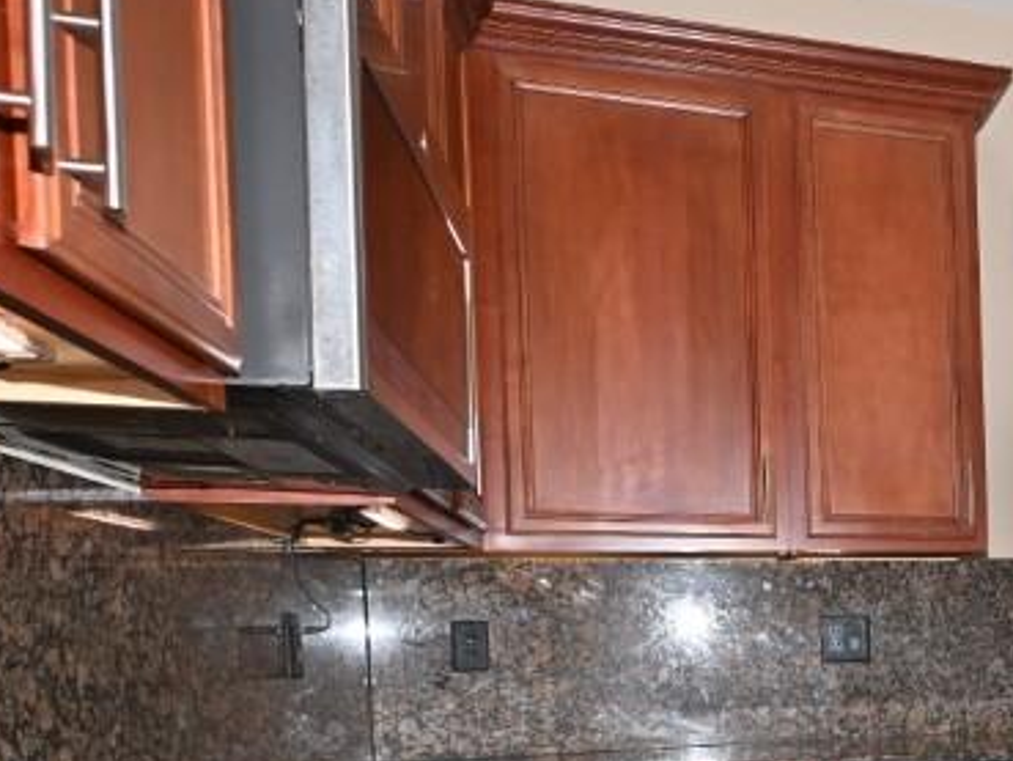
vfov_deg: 30.9
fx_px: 1317
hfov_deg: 33.6
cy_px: 668
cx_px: 1235
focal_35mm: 45
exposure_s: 1/100
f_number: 5
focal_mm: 12
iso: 200
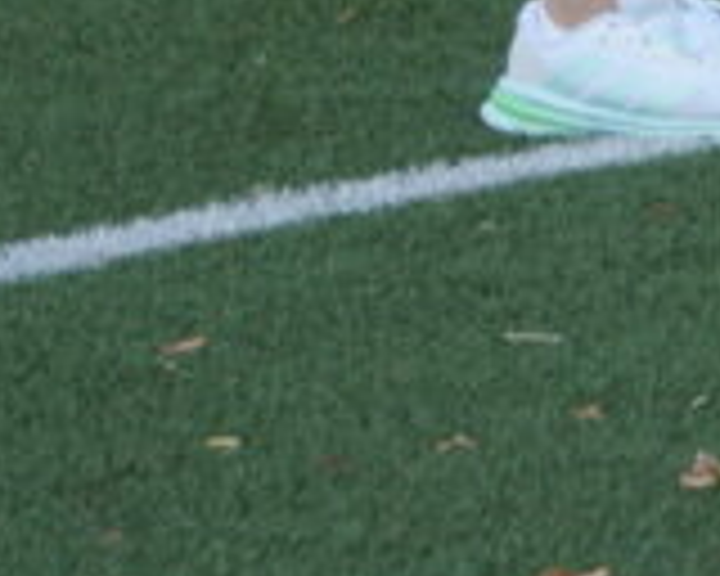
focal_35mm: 843
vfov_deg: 1.8
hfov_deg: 2.3
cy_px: -938
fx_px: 17958
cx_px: 2354
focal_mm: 75
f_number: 5
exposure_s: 1/160
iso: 160
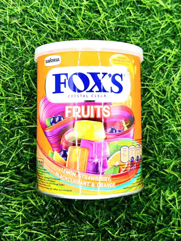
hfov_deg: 58.9
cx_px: 90
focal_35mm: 23
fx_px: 160
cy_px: 120
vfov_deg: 73.9
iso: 160
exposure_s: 1/526
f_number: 1.8
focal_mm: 5.4
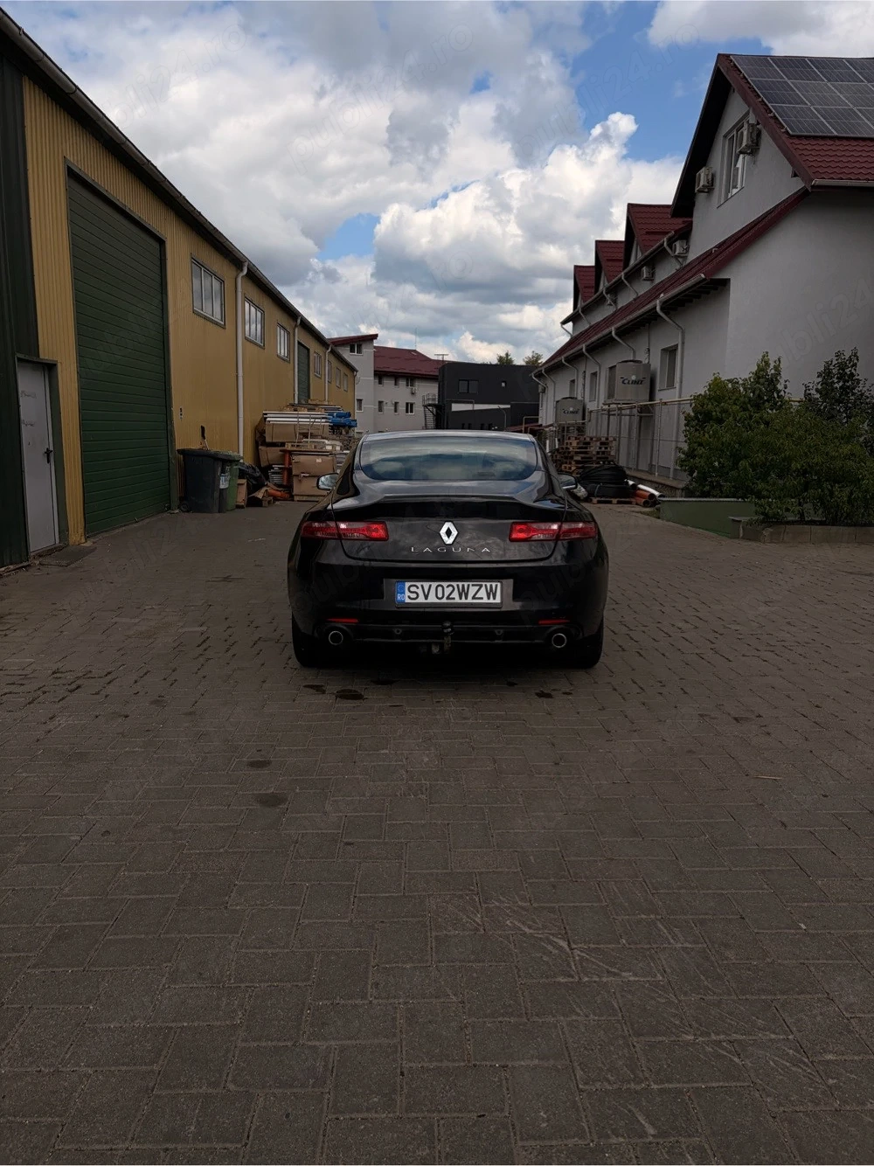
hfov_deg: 53.0
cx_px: 437
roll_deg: -1.7
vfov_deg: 67.3
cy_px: 583
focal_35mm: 26
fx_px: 876
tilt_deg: -9.9
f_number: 1.6
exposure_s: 1/6993
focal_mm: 5.96
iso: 64
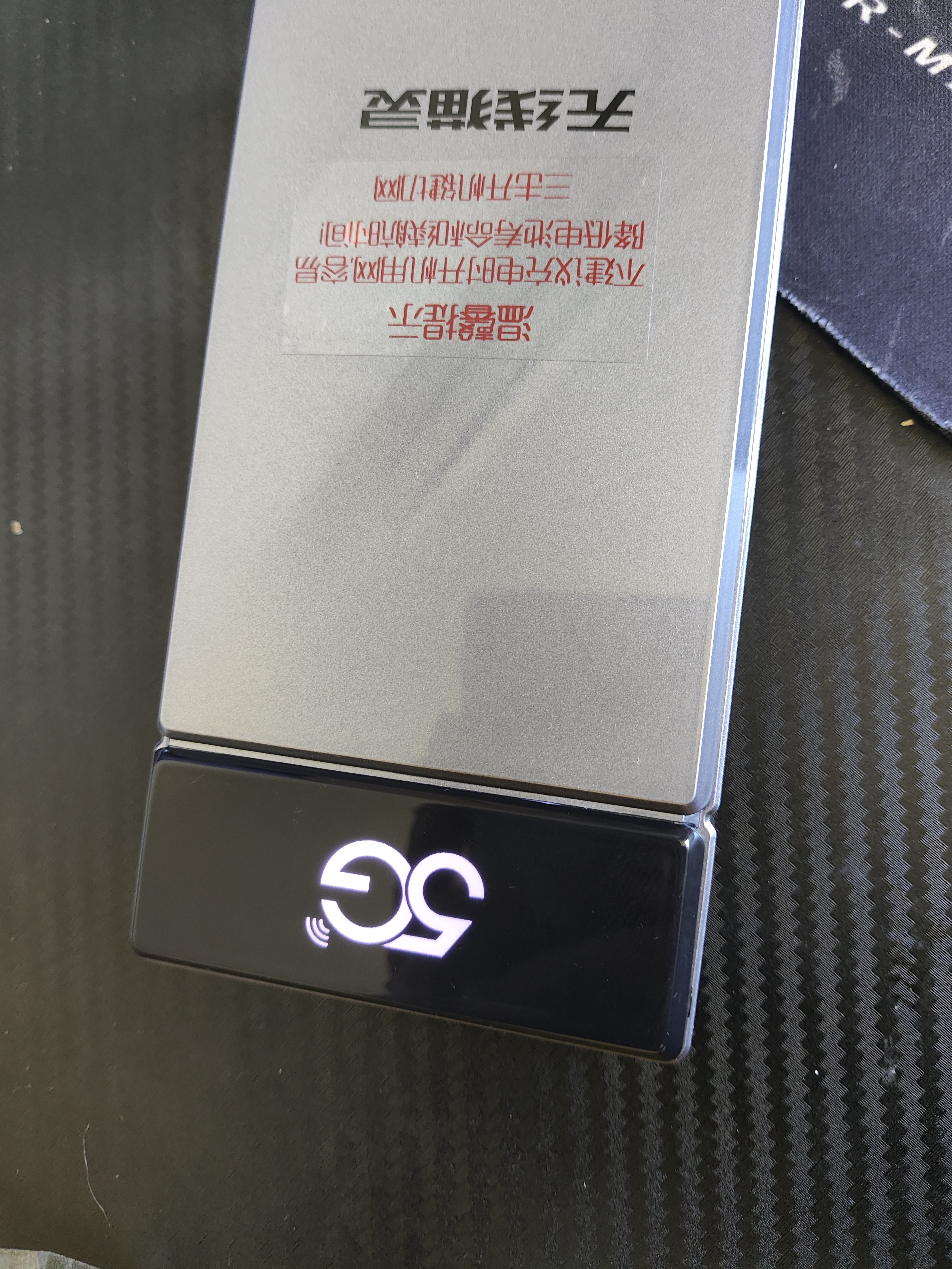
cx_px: 486
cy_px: 612
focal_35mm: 25
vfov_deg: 69.4
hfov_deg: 54.9
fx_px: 917
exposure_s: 1/33.3
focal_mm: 4.68
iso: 760
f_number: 1.8
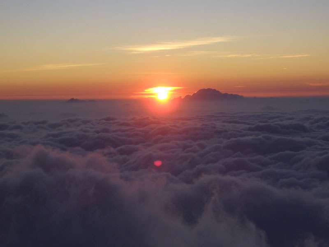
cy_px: 124
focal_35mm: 88
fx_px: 836
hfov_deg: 22.3
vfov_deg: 16.8
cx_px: 164
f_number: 4.4
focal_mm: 14.6
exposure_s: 1/200
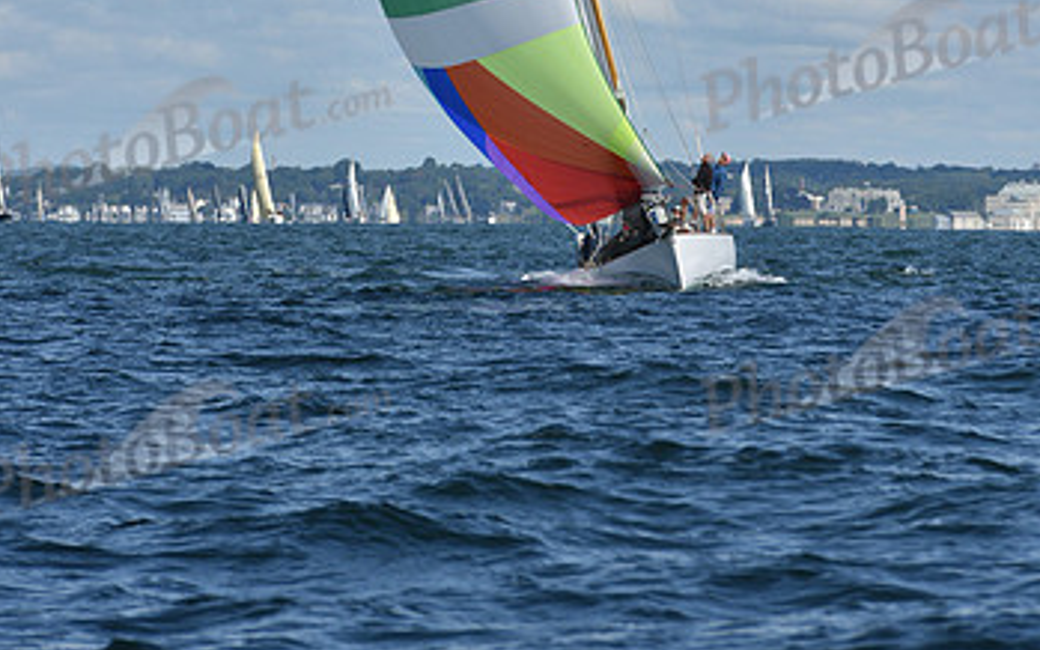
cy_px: -57
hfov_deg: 6.2
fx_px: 9607
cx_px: 547
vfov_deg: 3.9
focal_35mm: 339
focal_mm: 200
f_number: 8
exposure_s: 1/1250
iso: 250
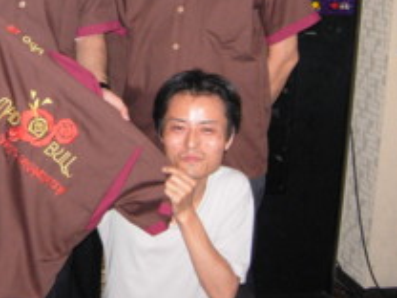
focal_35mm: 78
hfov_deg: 24.5
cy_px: 59
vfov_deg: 18.7
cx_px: 61
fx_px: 895
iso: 200
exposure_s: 1/181
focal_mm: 7.5
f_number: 2.7
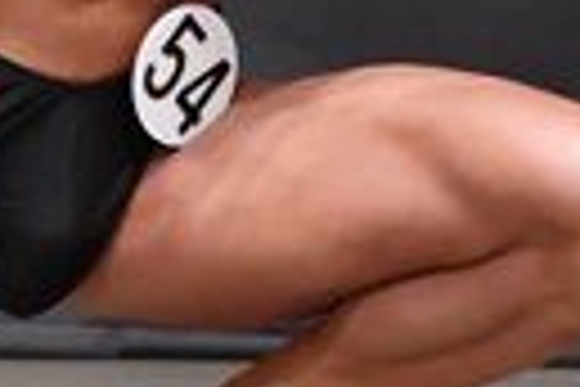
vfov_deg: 0.8
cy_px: -180
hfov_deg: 1.3
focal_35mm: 1627
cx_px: -16
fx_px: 26211
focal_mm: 180
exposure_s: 1/400
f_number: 5.6
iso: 6400
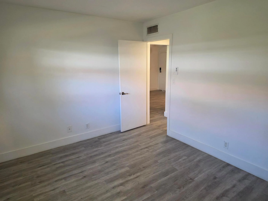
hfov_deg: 73.9
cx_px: 134
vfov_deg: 58.9
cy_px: 100
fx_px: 178
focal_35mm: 23
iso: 320
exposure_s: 1/120
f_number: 1.7
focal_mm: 6.25
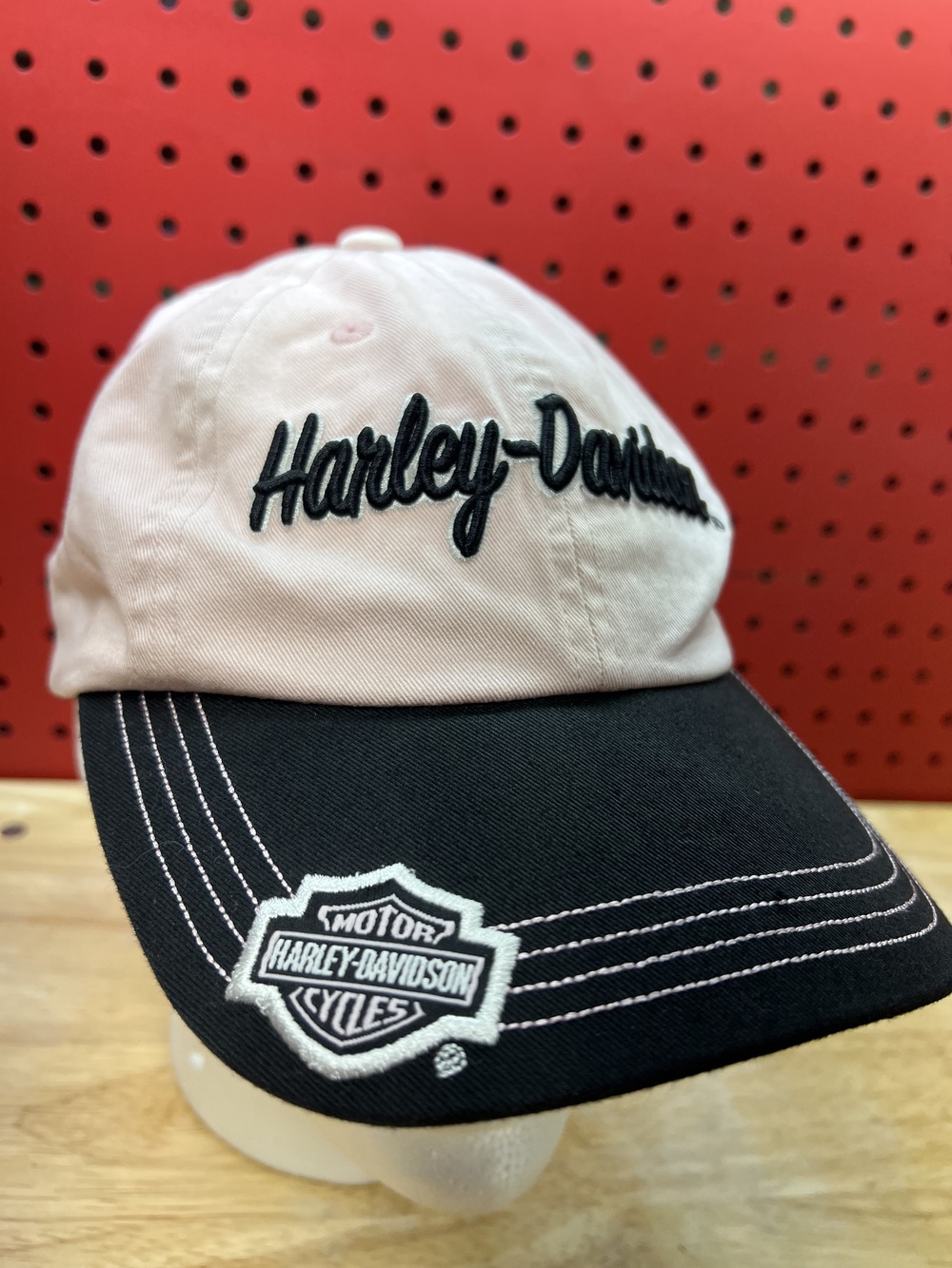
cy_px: 634
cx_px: 476
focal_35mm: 26
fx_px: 953
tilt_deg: -24.6
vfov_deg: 67.3
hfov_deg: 53.1
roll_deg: -6.9
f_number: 1.5
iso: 64
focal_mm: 5.7
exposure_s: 1/120
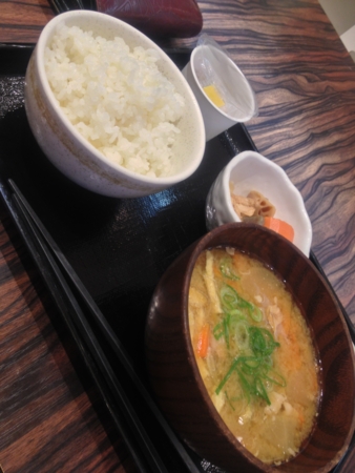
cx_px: 178
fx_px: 478
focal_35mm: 35
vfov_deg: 52.6
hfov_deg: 40.7
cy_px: 236
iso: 50
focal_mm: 4.28
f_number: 2.4
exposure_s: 1/20
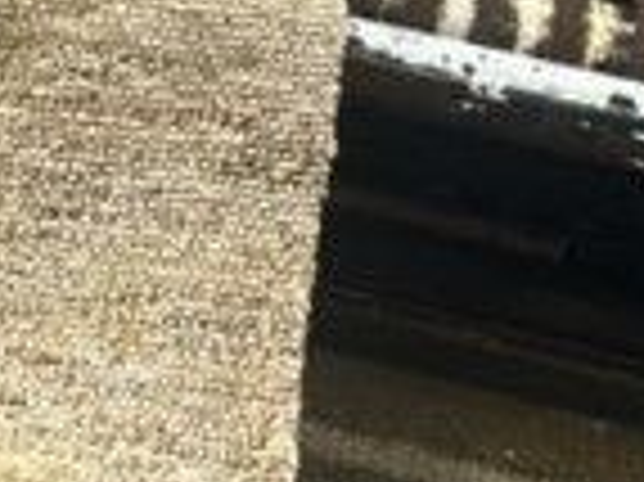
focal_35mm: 170
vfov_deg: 8.7
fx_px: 3160
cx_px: -290
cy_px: 191
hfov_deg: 11.2
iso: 20
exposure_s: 1/23
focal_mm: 6.6
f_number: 2.8
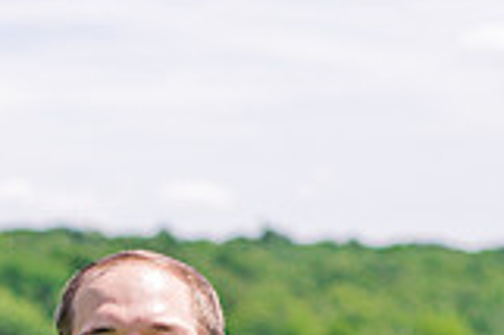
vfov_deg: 7.1
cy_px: 501
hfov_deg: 10.8
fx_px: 2657
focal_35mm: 190
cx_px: 98
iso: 250
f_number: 2.8
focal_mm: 50
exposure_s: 1/4000
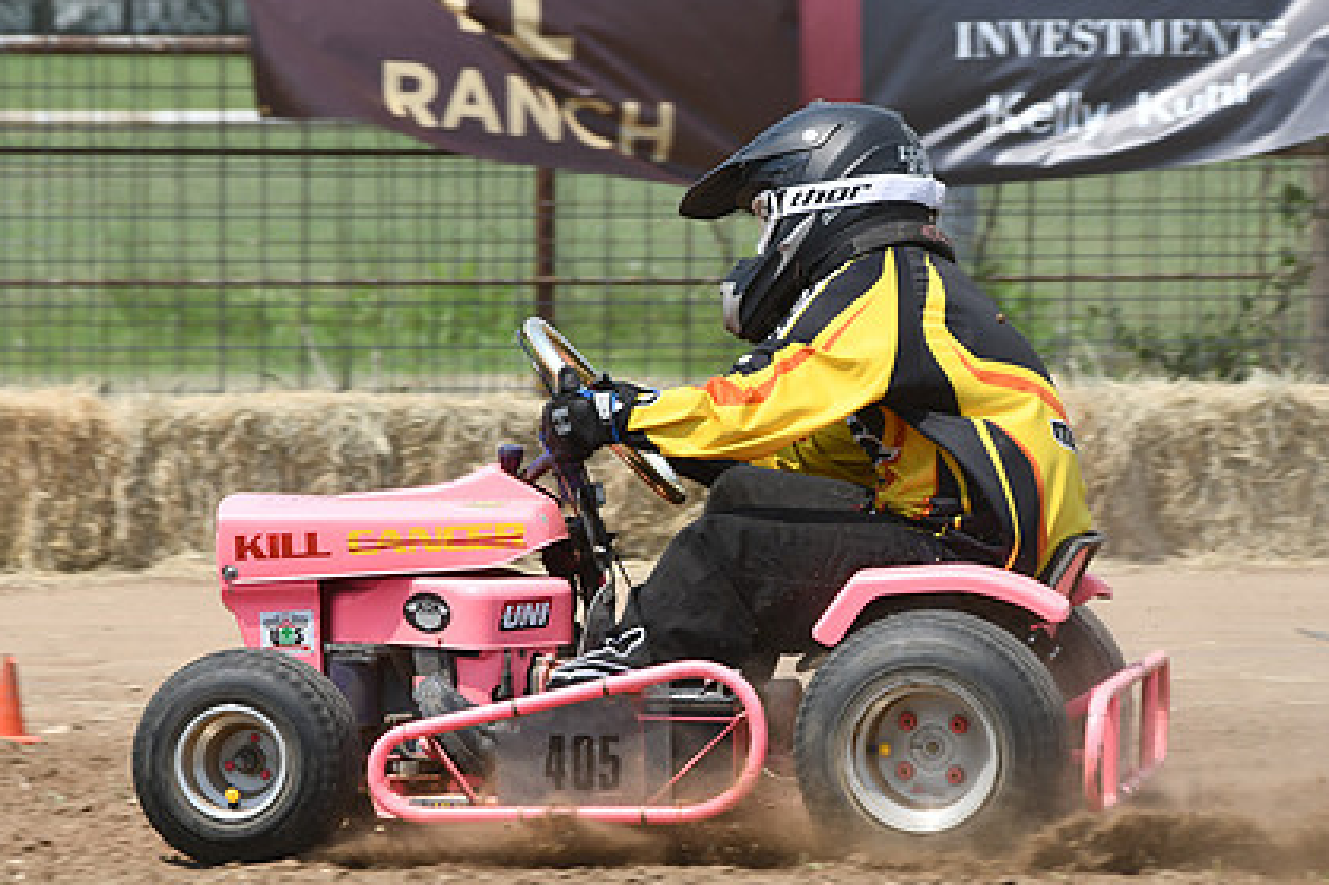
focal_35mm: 342
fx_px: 12620
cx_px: 612
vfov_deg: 4.0
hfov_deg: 6.0
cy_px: 331
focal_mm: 165
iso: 140
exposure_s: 1/500
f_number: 8
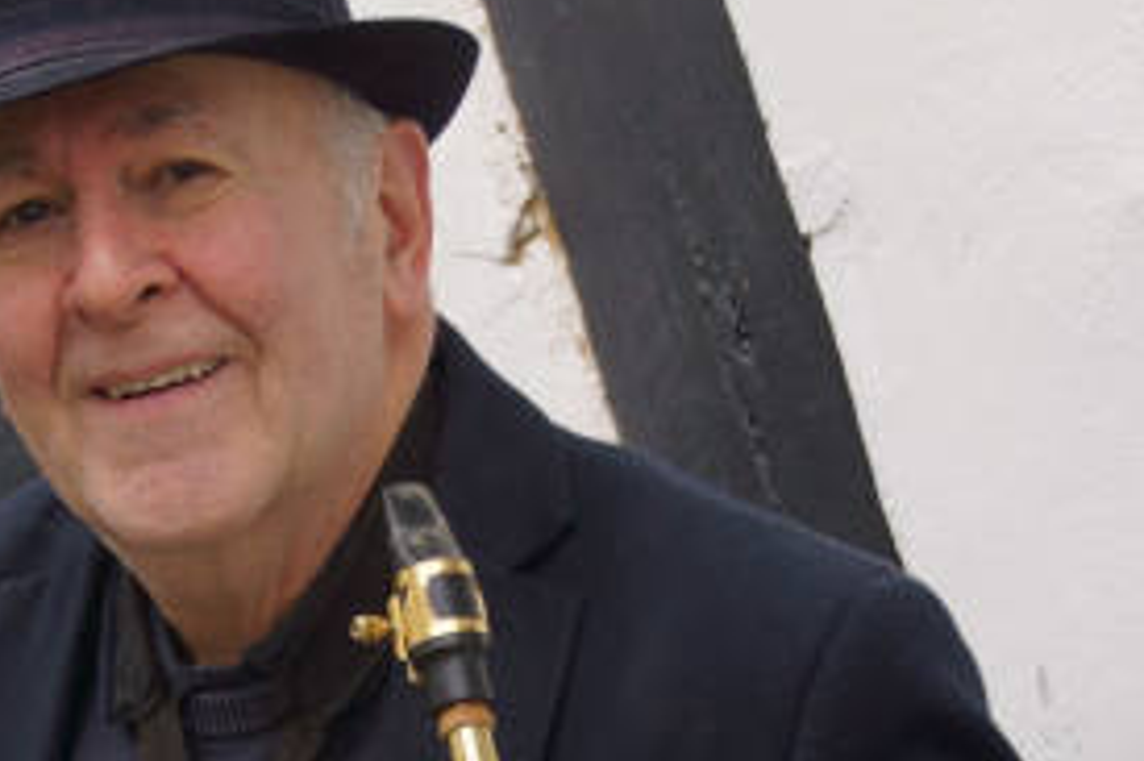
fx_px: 5768
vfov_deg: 7.5
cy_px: 1048
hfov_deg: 11.3
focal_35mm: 182
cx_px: 191
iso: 125
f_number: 3.2
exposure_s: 1/60
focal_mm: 37
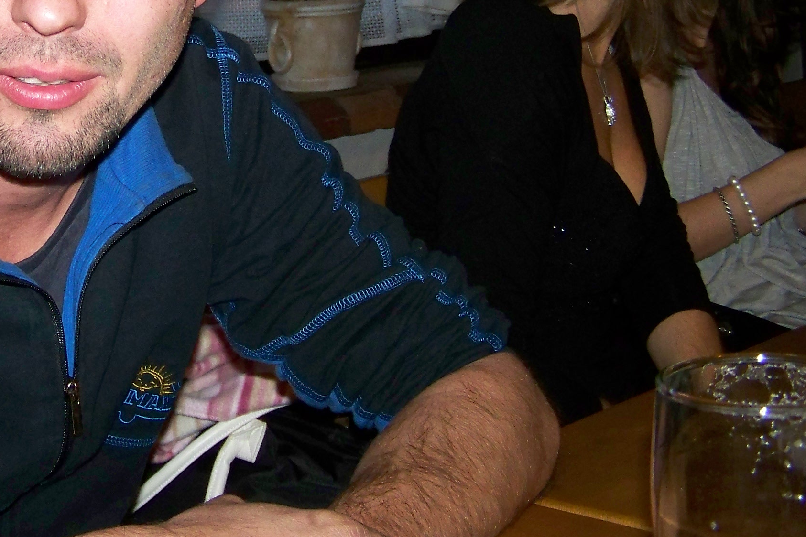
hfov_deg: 27.1
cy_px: 85
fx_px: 1612
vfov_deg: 18.7
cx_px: 80
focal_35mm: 72
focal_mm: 6.3
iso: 200
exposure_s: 1/30
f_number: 2.8
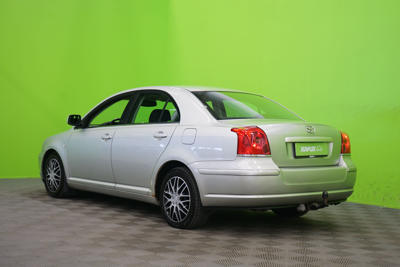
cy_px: 134
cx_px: 200
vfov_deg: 26.5
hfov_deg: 38.9
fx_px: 567
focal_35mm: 51
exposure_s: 1/8
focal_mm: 51
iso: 400
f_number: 4.5
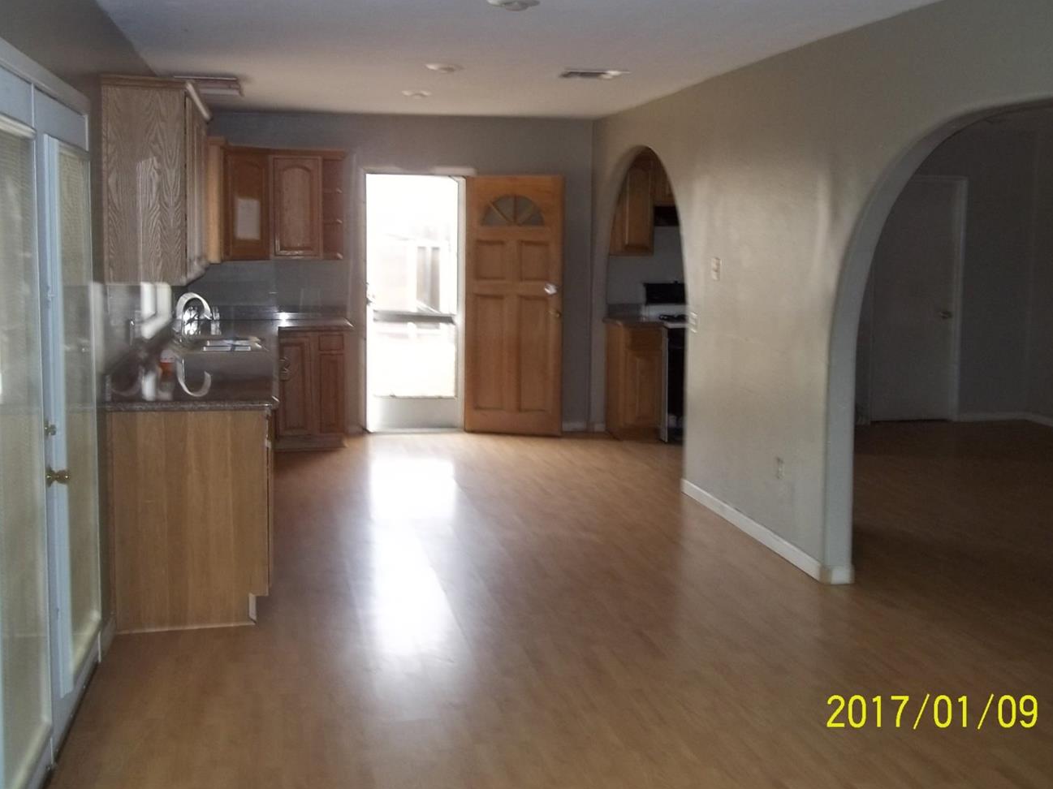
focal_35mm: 37
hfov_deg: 50.1
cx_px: 491
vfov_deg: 38.6
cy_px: 364
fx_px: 1125
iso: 160
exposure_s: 1/50
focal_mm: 5.7
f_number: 2.9
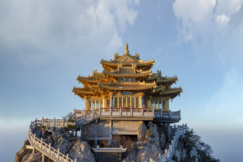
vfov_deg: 35.1
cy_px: 81
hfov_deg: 50.7
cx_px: 122
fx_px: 257
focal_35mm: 38
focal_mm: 38
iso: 200
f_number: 4
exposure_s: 1/640
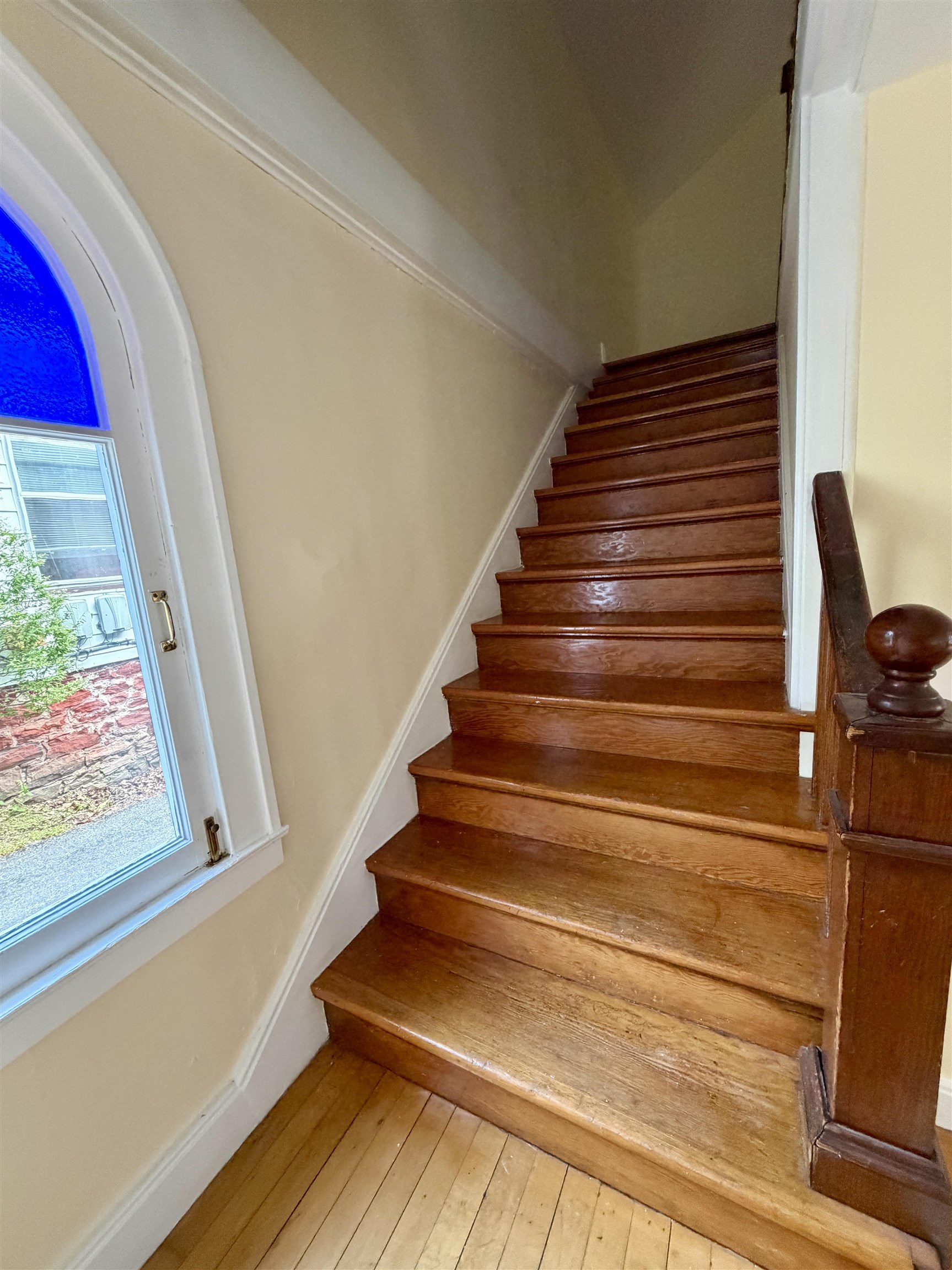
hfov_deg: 85.7
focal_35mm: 14
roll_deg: +4.8
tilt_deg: -9.3
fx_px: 514
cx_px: 476
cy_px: 635
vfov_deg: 102.1
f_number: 2.2
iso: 400
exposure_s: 1/60
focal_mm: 2.22
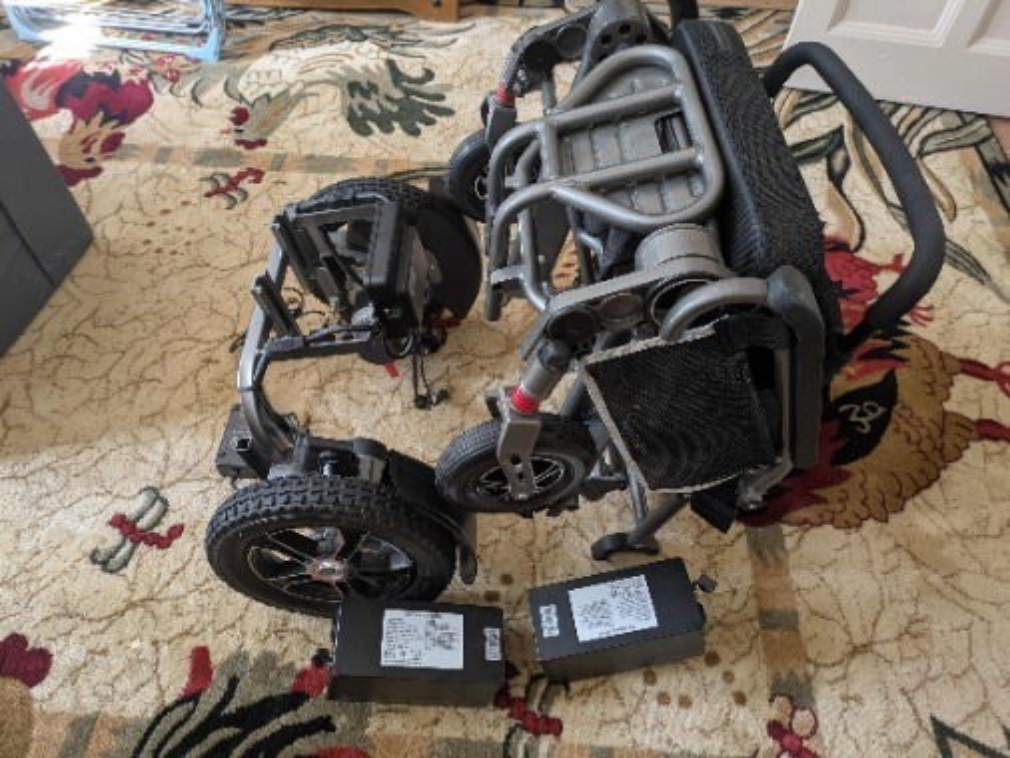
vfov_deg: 54.9
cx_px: 505
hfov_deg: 69.4
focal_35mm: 25
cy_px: 379
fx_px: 730
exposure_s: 1/50
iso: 164
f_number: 1.89
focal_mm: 5.43
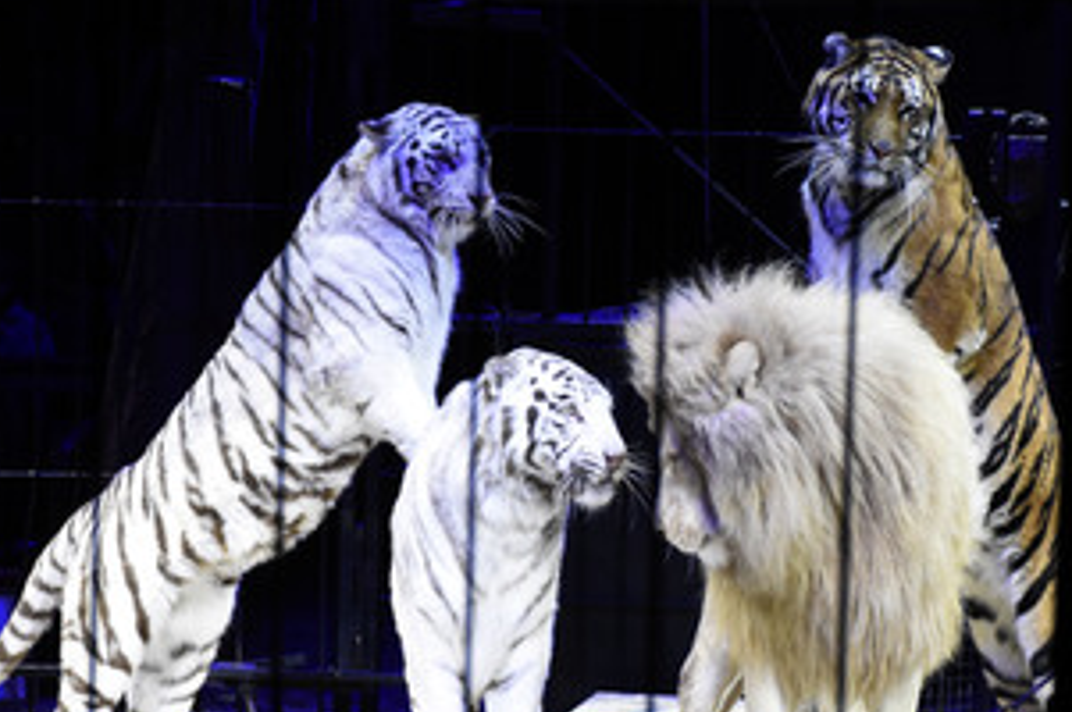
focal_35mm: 169
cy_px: 498
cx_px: 604
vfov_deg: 8.1
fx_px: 5019
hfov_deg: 12.2
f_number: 6.3
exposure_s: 1/160
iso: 2500
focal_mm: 75
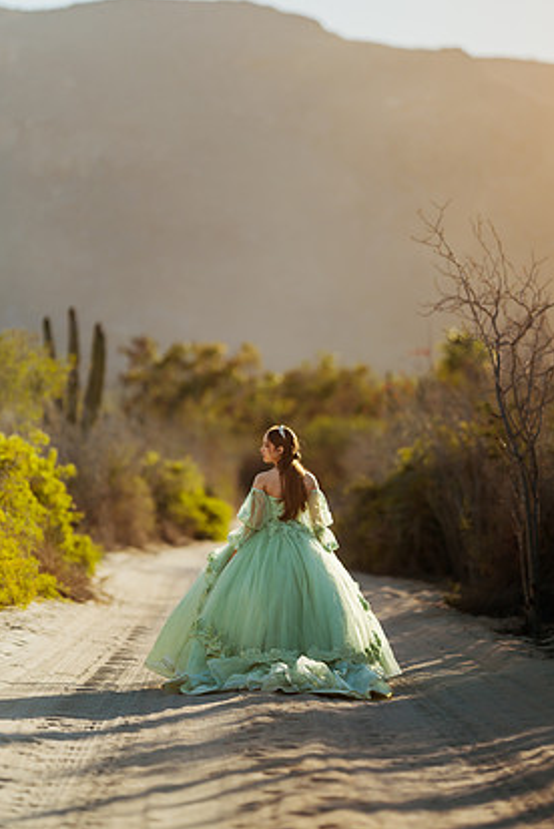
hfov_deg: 9.3
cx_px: 281
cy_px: 387
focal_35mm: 147
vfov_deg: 14.0
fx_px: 3387
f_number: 1.8
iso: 100
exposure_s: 1/8000
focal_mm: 135
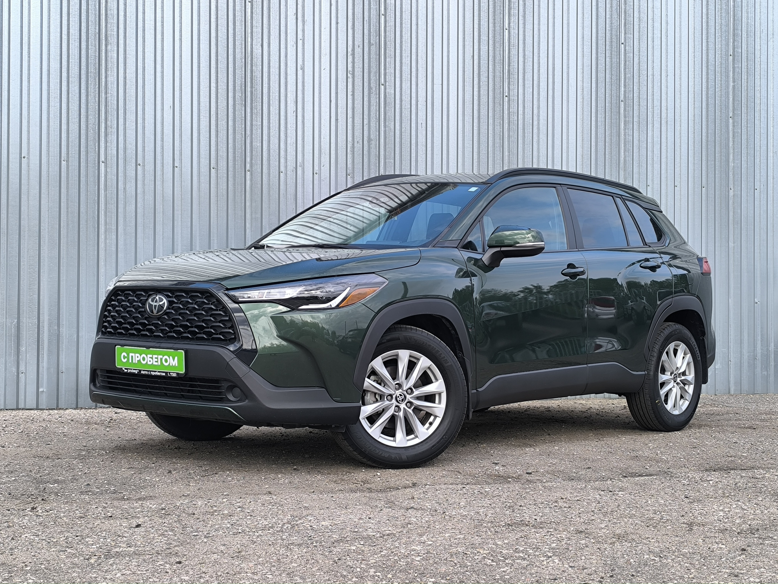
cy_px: 292
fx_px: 1191
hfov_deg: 36.2
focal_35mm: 53
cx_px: 389
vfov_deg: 27.5
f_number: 1.65
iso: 50
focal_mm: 6.14
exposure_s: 1/289
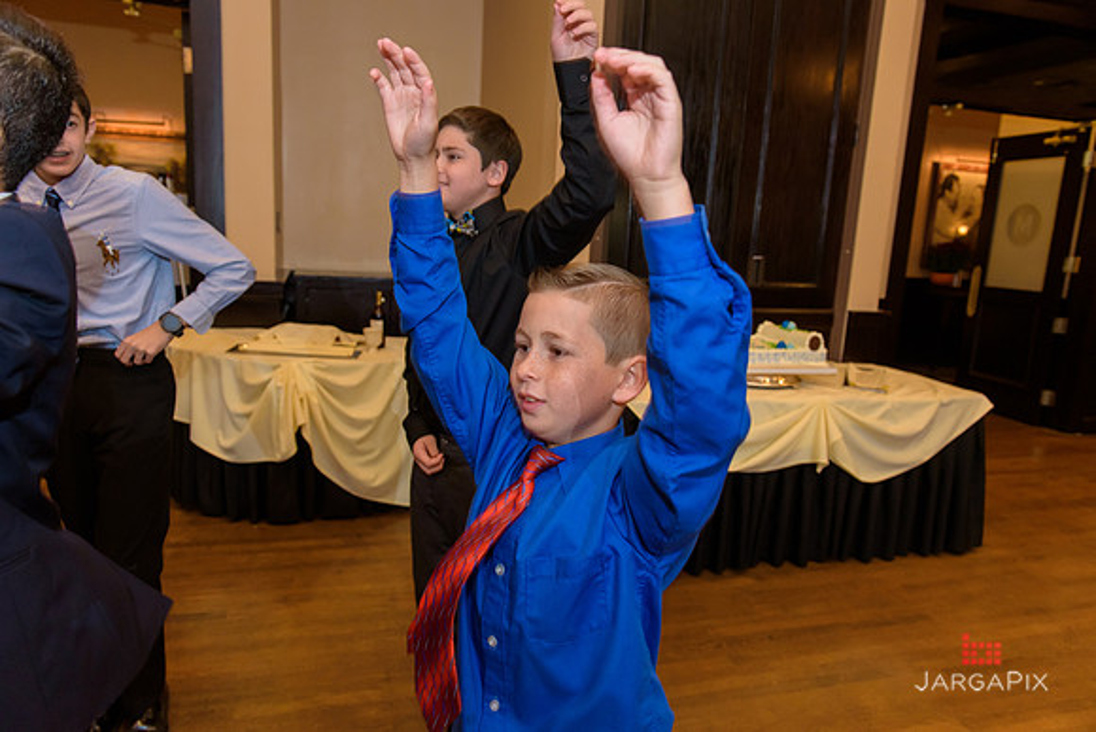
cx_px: 548
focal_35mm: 24
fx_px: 731
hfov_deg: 73.7
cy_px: 366
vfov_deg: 53.2
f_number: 3.2
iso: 1600
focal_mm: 24
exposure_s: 1/125
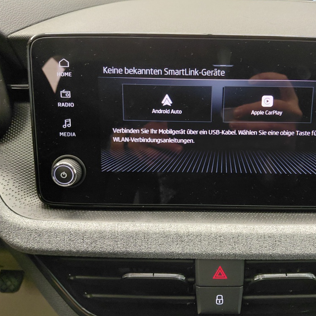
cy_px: 158
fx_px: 310
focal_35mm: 30
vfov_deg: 54.0
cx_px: 202
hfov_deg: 53.3
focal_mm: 4.69
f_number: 1.8
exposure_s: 1/25
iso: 320
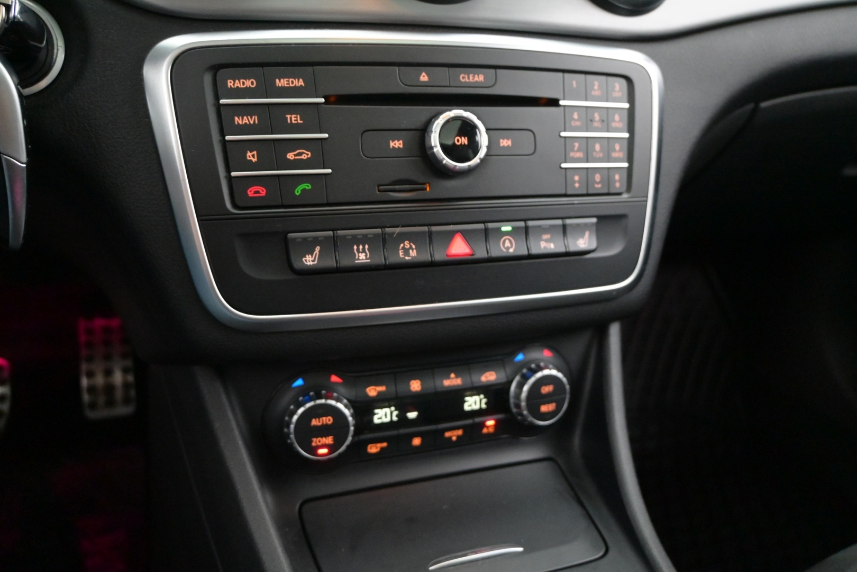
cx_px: 428
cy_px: 286
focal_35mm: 31
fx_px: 732
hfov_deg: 60.7
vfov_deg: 42.6
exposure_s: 1/30
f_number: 3.8
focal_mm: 20.5
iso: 5600
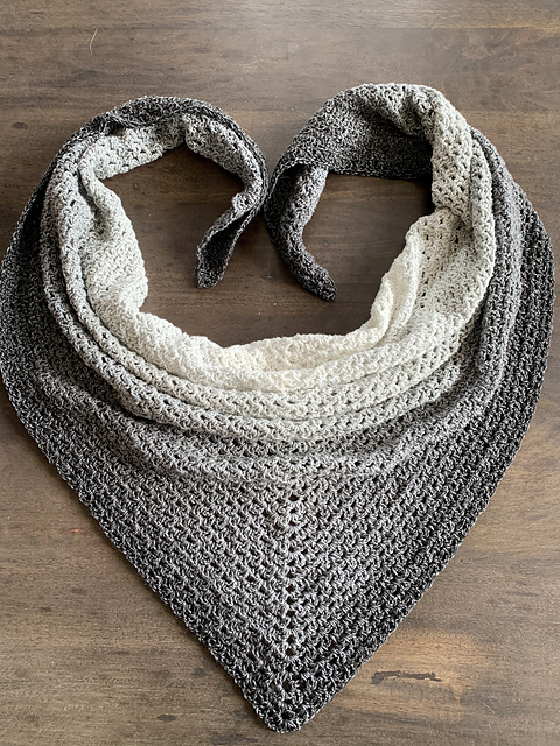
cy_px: 373
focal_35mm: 26
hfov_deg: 53.1
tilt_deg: -75.2
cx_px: 280
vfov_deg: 67.3
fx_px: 561
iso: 100
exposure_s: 1/66
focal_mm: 4.25
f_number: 1.8
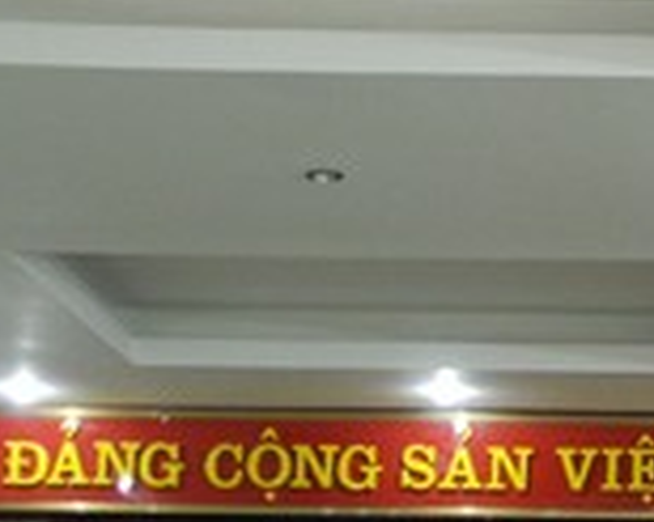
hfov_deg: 14.2
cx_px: 951
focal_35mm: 128
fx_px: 2476
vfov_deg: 11.7
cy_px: 677
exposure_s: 1/13.7
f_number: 2.8
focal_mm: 6.8
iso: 400
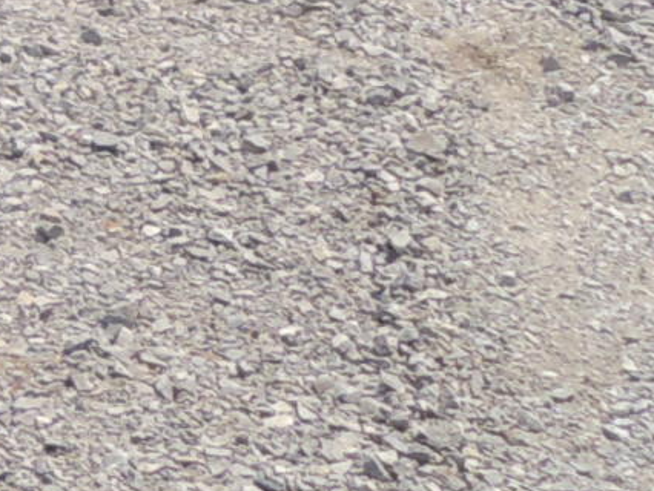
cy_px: -893
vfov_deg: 7.8
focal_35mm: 169
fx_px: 3195
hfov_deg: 9.2
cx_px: -1329
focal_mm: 4.3
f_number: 2.8
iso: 100
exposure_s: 1/1250
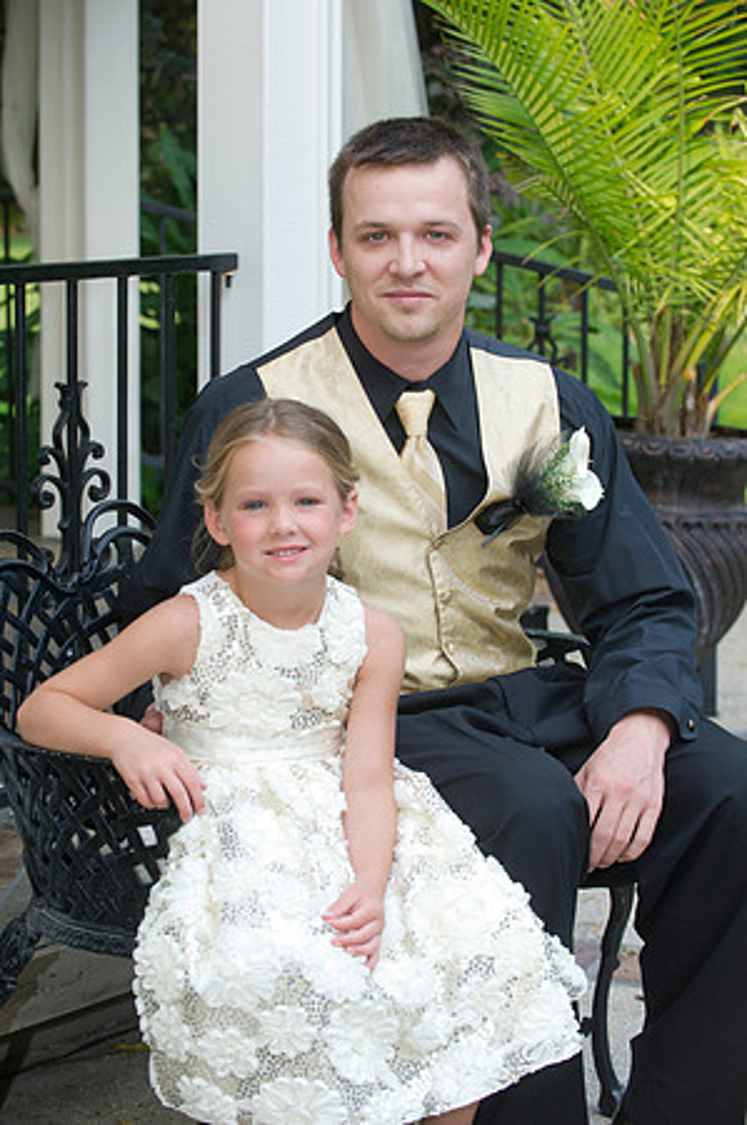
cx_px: 374
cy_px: 562
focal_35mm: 90
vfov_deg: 22.6
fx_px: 2808
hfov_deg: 15.2
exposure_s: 1/160
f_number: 4.5
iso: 800
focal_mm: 90
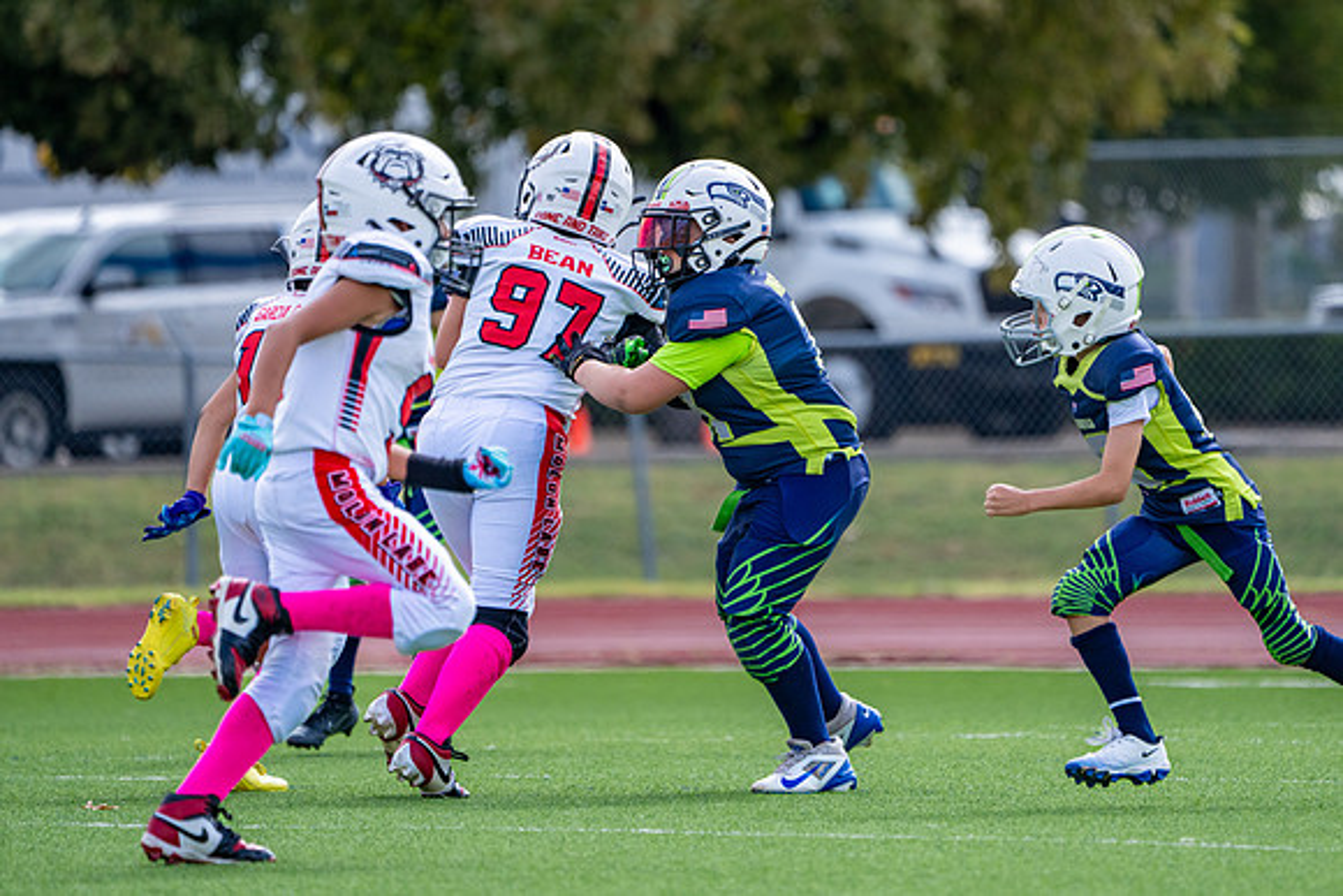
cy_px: 376
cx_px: 774
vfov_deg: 2.9
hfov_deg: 4.3
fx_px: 17857
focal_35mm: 479
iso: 640
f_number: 5.6
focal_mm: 400
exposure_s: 1/2500
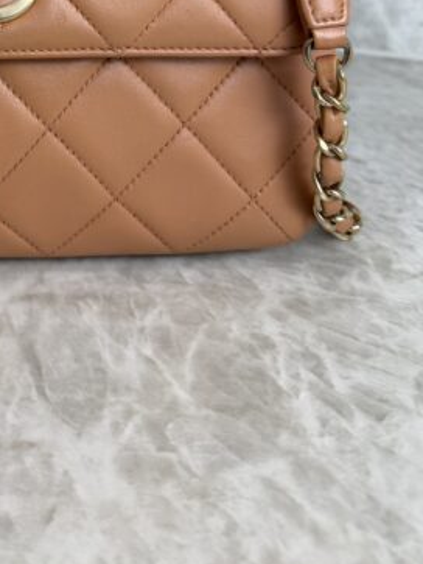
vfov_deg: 32.3
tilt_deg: -14.9
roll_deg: +0.3
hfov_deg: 25.9
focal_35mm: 53
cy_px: -41
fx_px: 863
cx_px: -19
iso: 64
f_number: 1.78
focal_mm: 6.76
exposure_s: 1/120
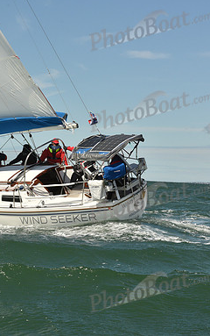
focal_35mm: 108
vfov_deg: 19.3
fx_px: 987
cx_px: 45
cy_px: 167
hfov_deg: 12.1
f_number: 11
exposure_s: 1/800
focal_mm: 70
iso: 320
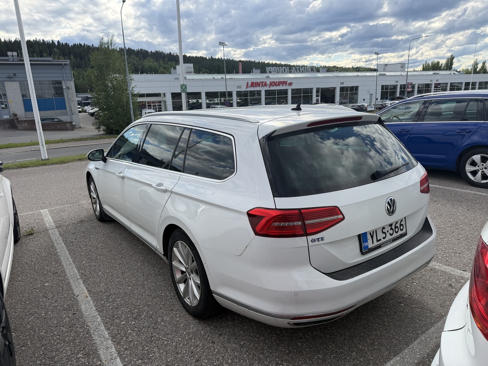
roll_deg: +1.6
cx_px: 244
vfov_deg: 56.8
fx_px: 338
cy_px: 183
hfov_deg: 71.6
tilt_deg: -15.1
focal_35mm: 24
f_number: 1.78
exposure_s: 1/3021
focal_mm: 6.76
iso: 80
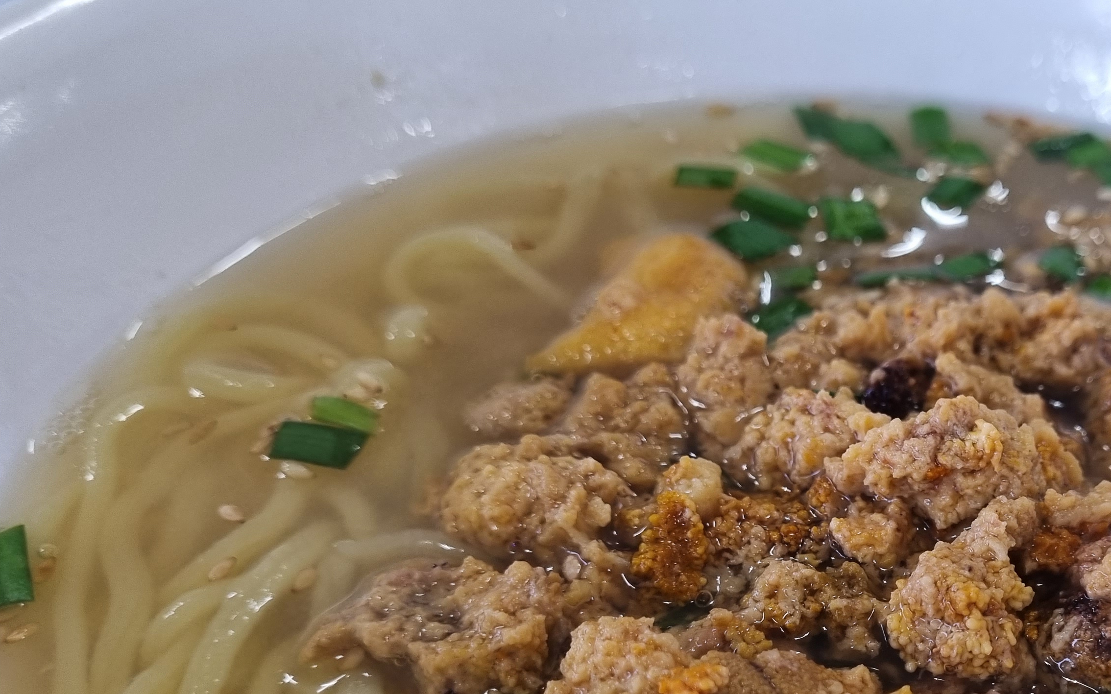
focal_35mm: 49
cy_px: 591
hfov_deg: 39.5
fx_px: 1483
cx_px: 887
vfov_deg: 25.7
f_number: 1.8
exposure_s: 1/120
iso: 100
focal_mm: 5.4
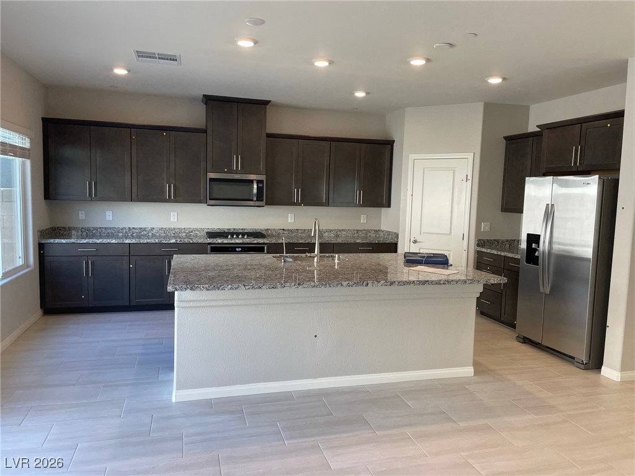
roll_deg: -1.2
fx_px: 477
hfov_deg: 67.3
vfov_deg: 53.1
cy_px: 238
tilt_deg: -6.2
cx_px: 318
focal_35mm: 26
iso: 80
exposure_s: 1/120
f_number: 1.6
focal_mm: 4.2
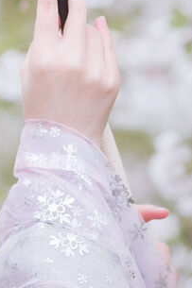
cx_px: -44
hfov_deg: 2.3
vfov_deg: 3.5
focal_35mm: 597
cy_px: 12
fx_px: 4781
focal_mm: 102
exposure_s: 1/250
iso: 320
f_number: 2.8
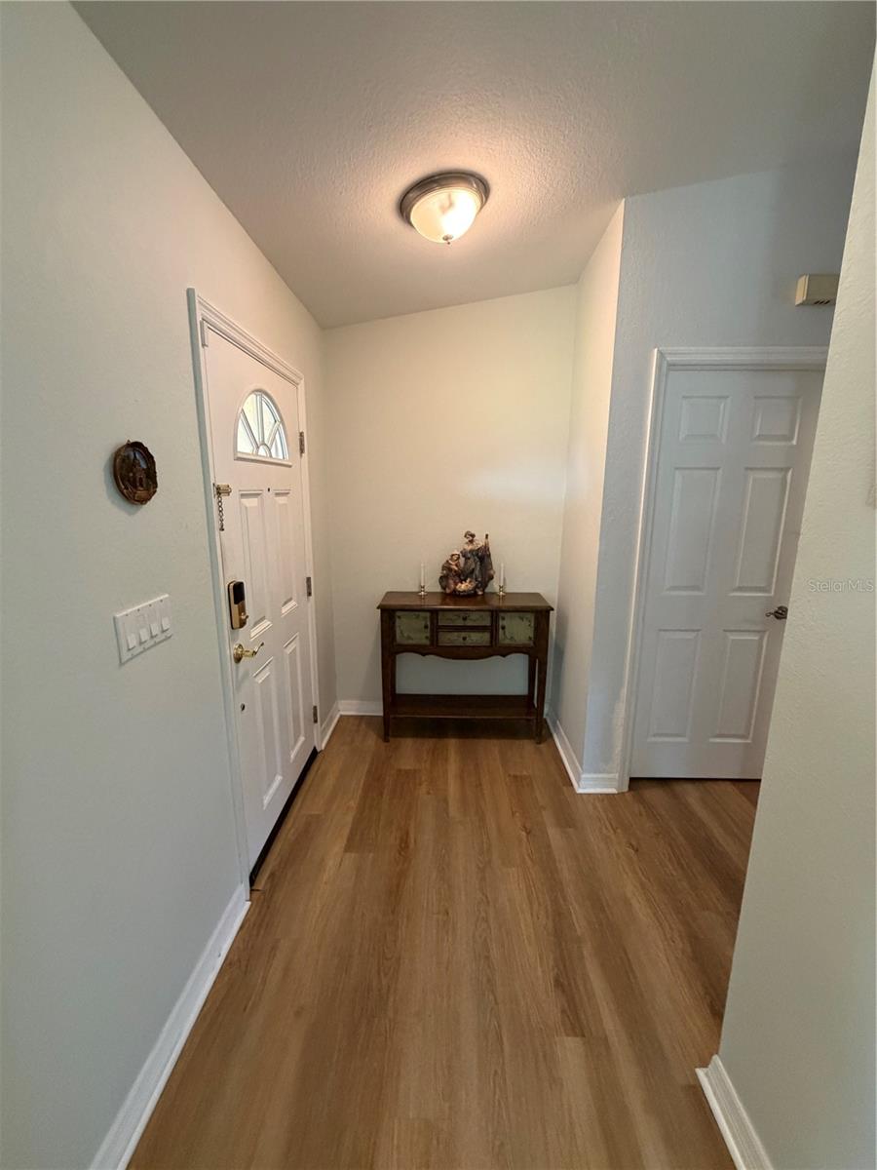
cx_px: 438
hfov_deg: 85.7
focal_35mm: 14
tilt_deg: -10.3
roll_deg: -0.2
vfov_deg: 102.1
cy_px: 585
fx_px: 473
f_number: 2.2
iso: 500
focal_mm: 2.22
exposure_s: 1/60
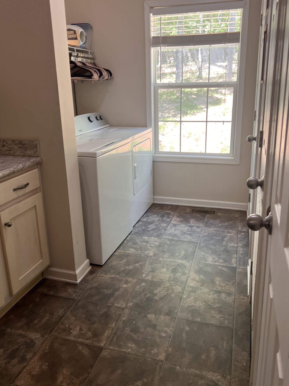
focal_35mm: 29
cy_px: 180
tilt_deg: -15.7
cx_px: 150
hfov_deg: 48.2
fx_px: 323
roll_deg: +1.8
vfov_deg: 61.6
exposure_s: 1/120
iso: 125
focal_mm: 5.7
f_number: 1.5
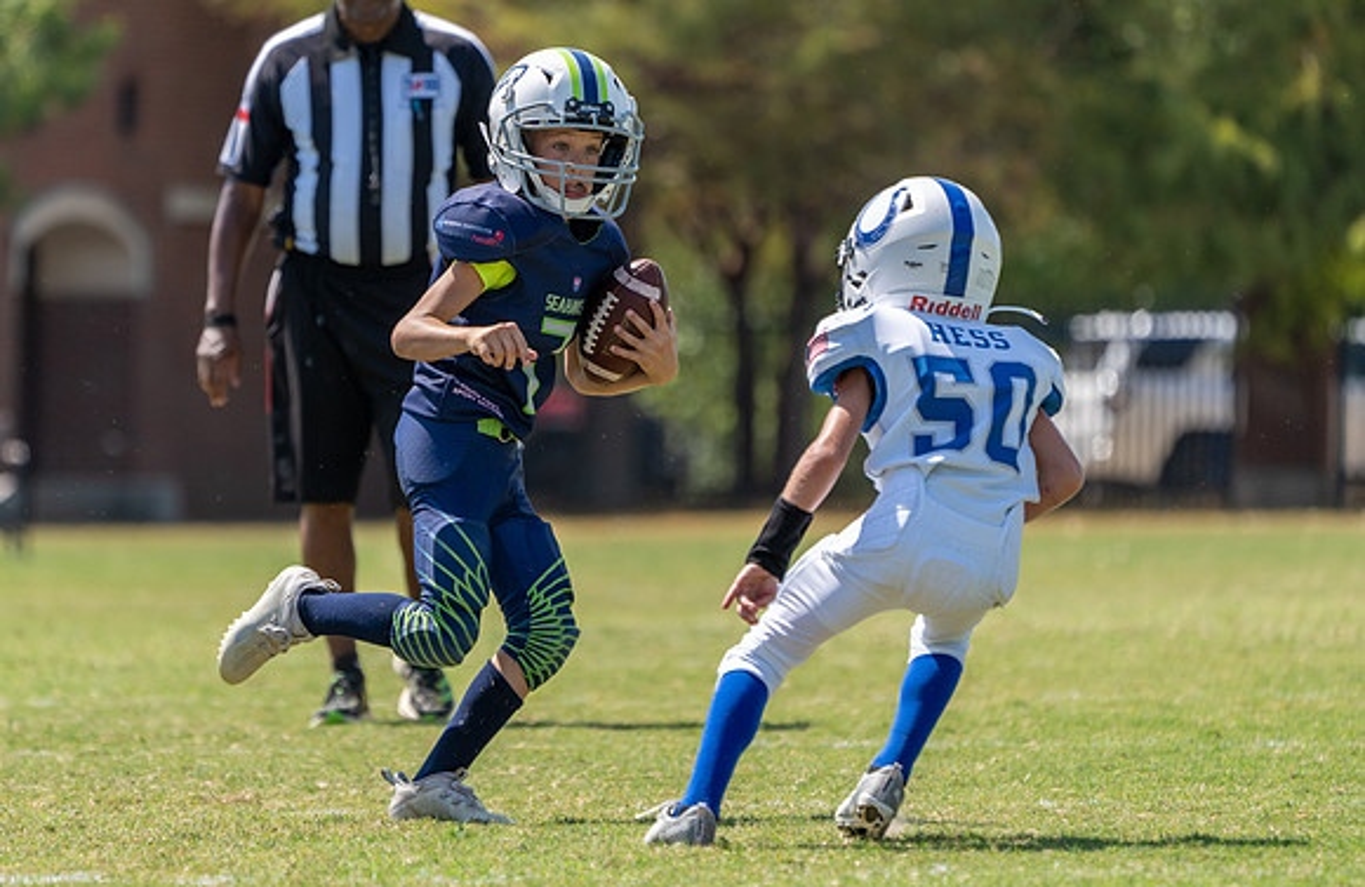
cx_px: 545
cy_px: 467
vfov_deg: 3.2
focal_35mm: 418
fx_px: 15717
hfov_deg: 5.0
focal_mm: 333
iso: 320
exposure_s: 1/1250
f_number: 5.6
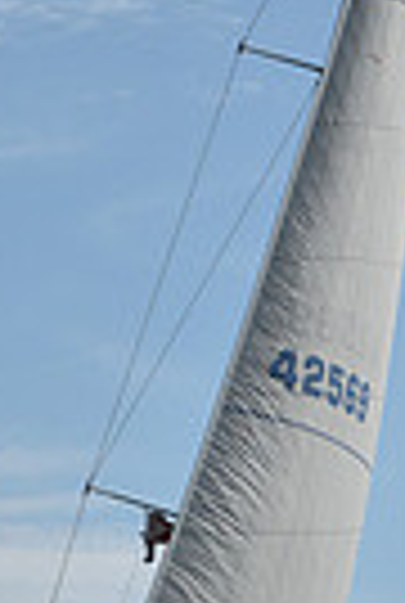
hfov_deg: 4.6
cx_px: 191
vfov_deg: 6.8
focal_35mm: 302
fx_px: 5070
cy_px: 459
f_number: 13
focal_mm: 70
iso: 320
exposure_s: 1/1000
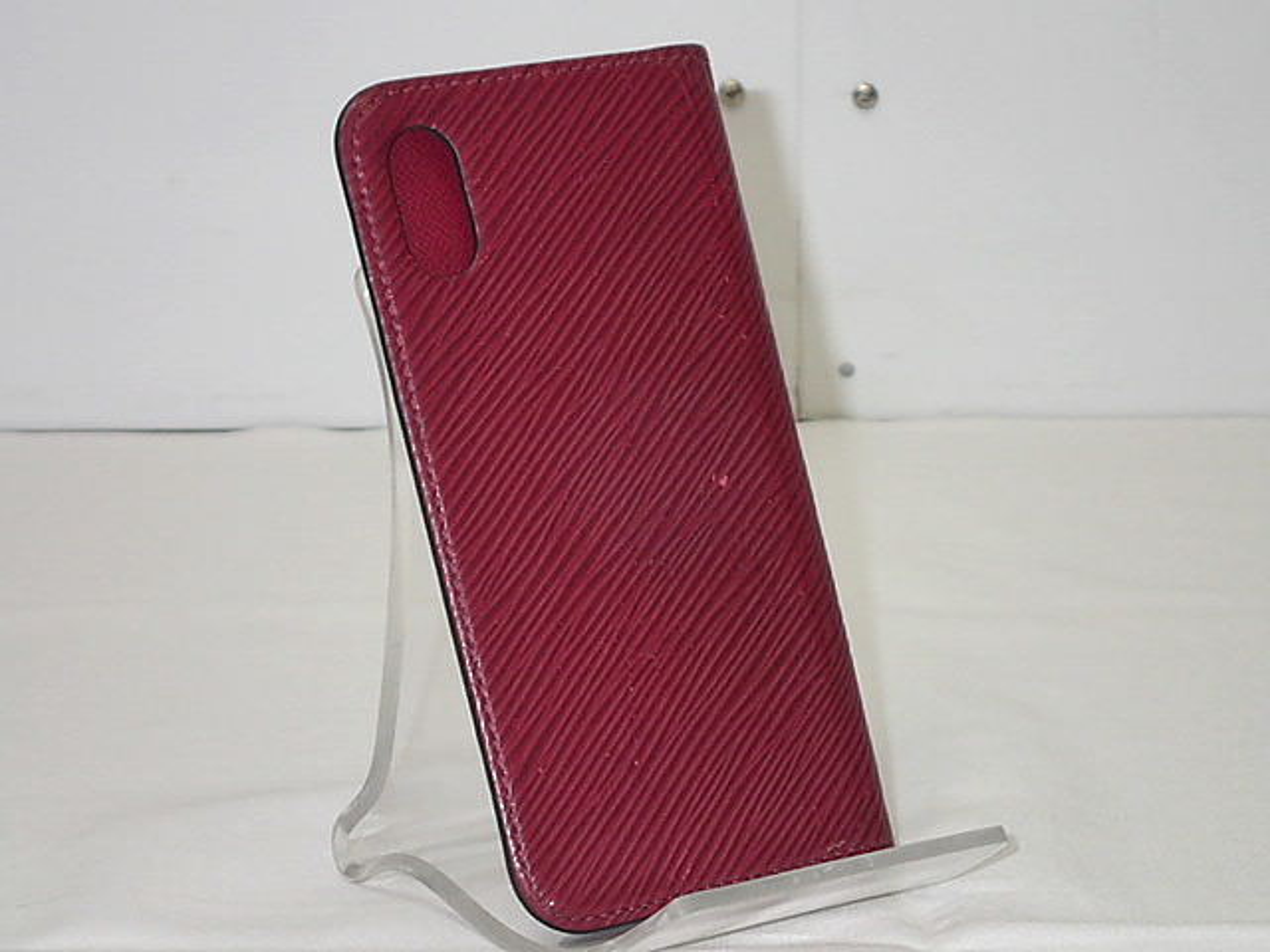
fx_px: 3669
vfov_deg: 14.8
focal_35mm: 100
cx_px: 635
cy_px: 476
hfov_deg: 19.6
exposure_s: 1/100
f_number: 4.9
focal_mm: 18
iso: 400
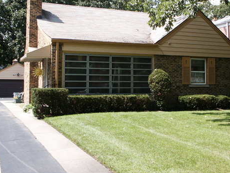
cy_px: 60
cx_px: 140
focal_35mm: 54
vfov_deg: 26.9
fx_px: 359
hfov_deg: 35.4
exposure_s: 1/90
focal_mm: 8.08
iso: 64
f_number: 6.7
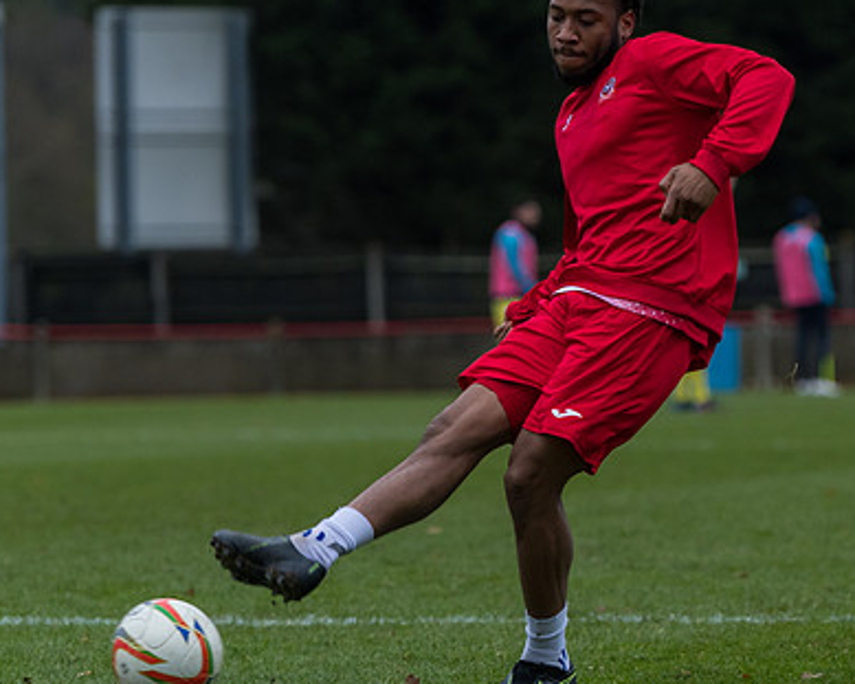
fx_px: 8728
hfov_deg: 5.6
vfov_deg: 4.5
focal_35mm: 345
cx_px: 598
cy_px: 363
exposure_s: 1/1000
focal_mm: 140
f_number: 2.8
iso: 800
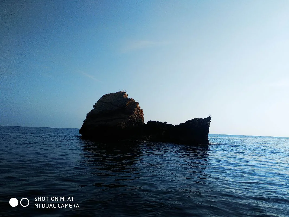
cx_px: 144
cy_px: 108
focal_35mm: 26
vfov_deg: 53.0
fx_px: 217
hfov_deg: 67.3
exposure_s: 1/1813
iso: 100
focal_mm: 3.81
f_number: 2.2
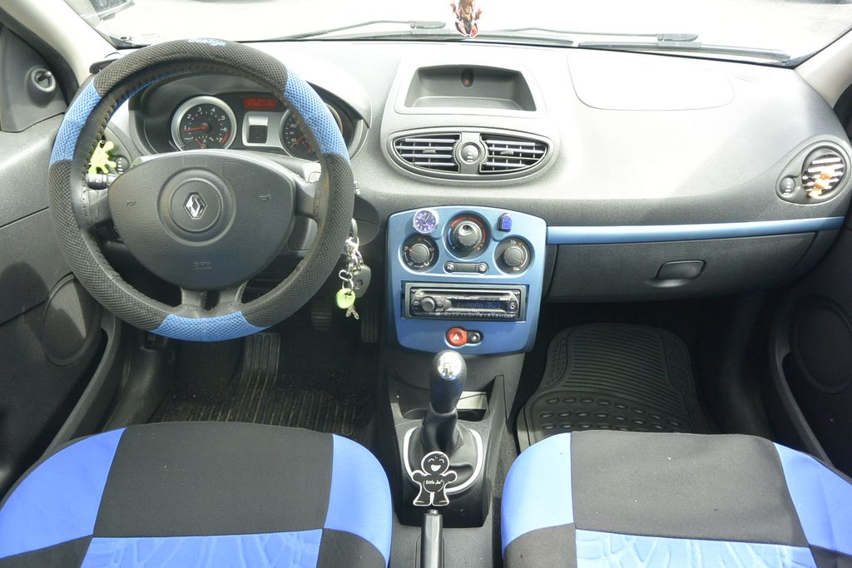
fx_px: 639
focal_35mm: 27
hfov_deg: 67.4
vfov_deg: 47.9
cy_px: 284
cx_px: 426
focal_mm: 10
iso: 200
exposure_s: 1/125
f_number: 3.5
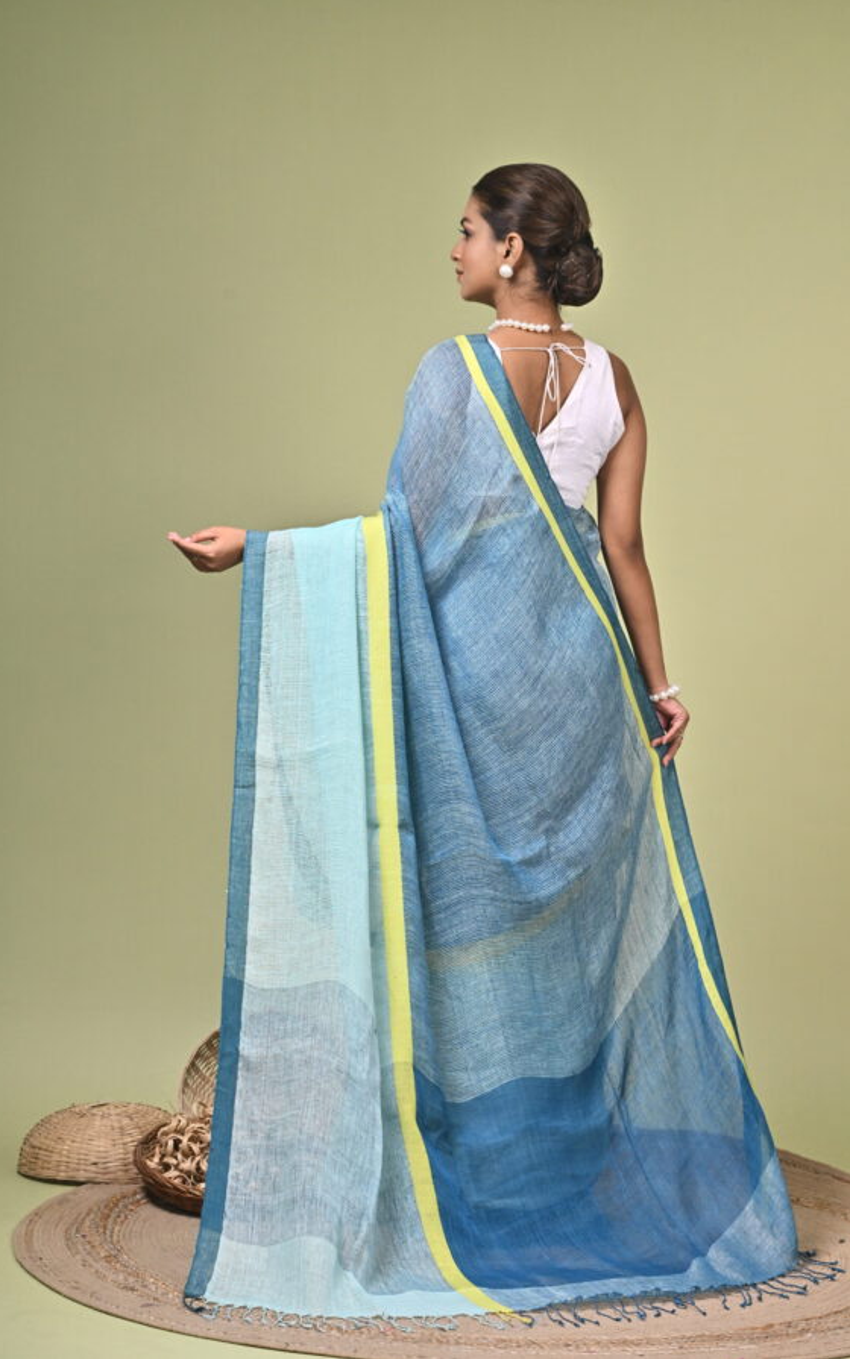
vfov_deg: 23.8
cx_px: 446
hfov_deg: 15.0
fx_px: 3225
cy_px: 678
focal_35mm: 87
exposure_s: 1/160
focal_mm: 85
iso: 400
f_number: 8
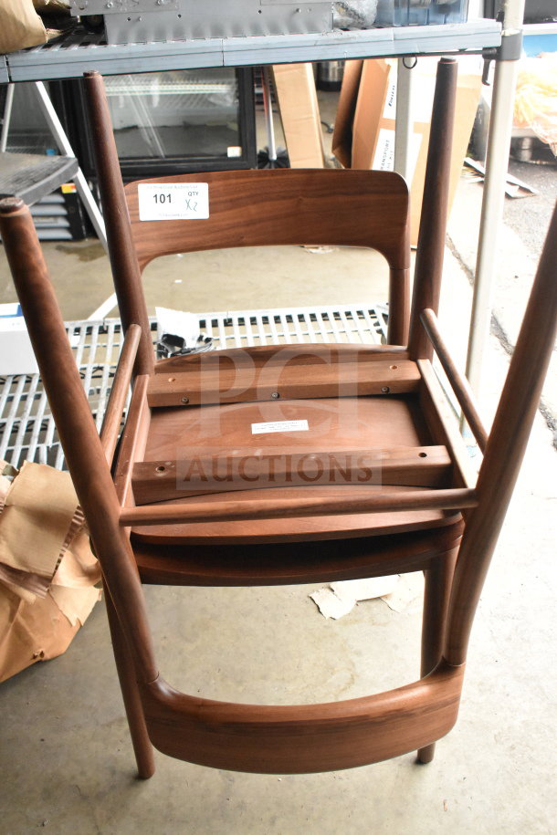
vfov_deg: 57.2
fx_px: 766
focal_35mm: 33
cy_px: 418
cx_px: 278
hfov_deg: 40.0
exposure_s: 1/1600
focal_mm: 22
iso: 6400
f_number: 6.3
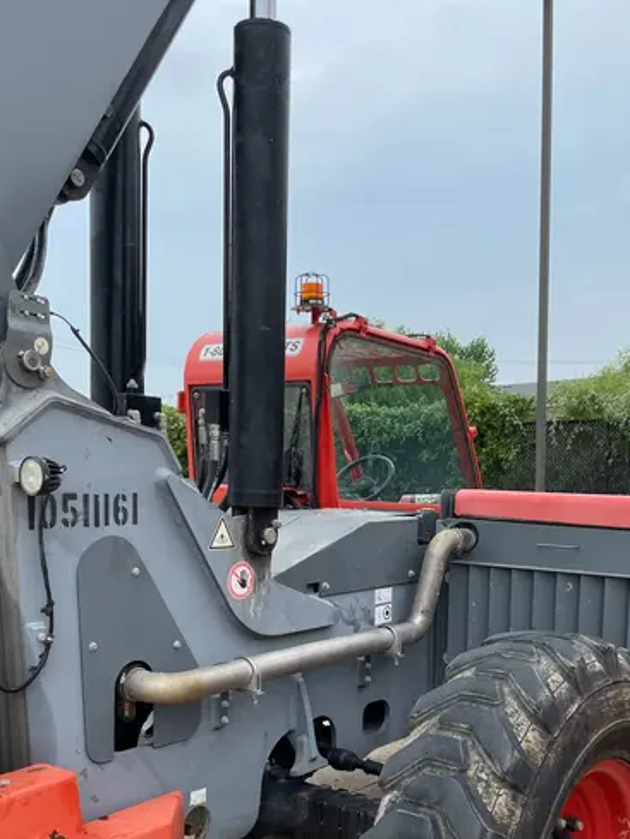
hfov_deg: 36.8
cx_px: 328
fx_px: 946
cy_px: 562
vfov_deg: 47.1
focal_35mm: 39
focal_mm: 4.2
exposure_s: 1/1531
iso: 32
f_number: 1.6
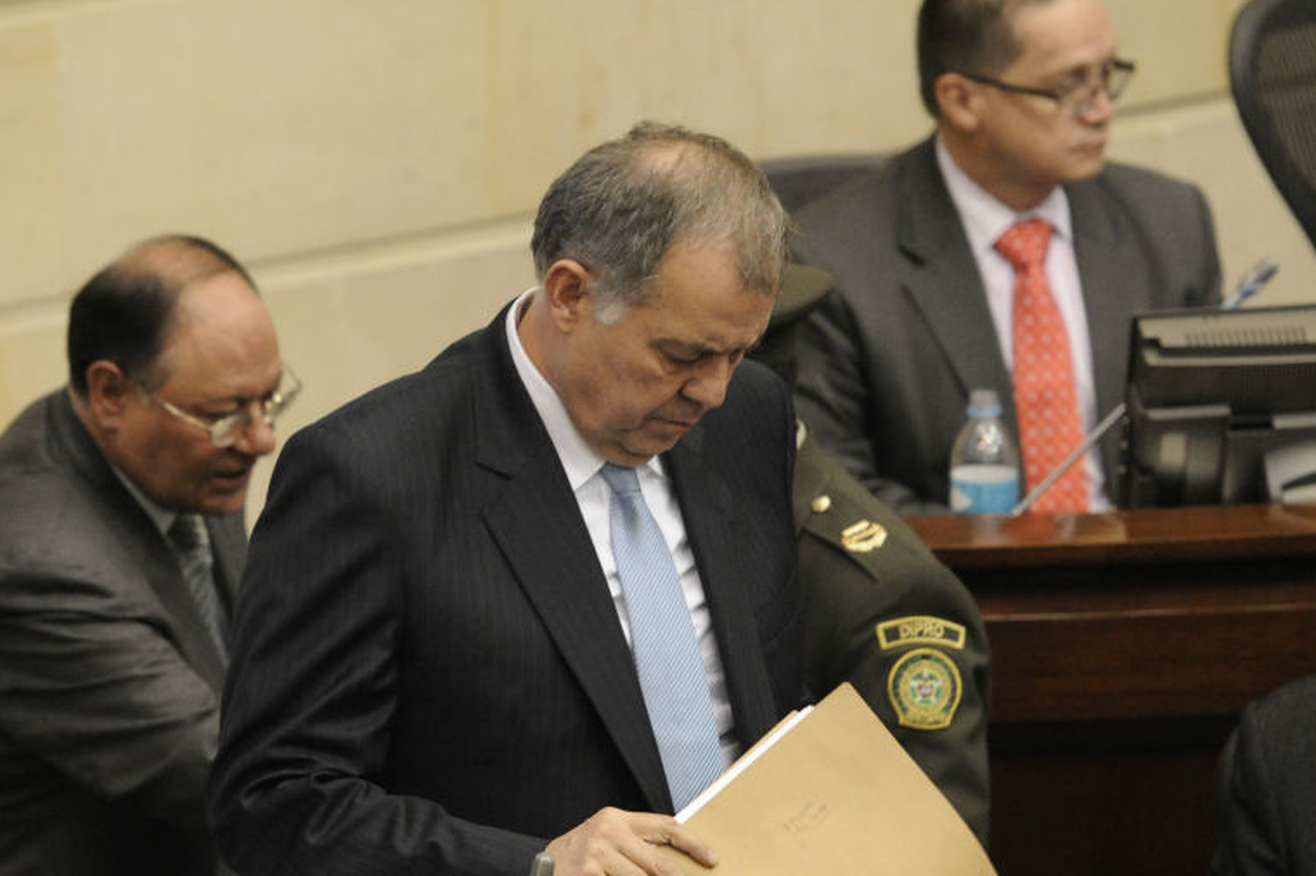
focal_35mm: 321
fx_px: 11716
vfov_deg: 4.3
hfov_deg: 6.4
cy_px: 557
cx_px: 514
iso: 2500
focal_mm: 165
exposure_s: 1/100
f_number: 2.8
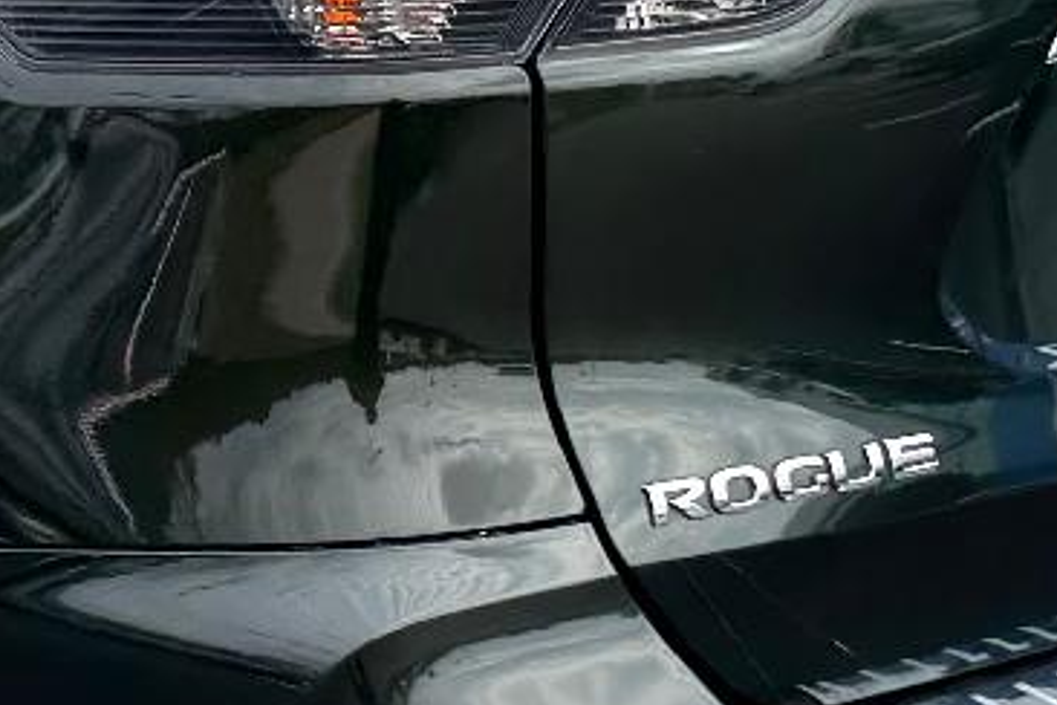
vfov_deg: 10.5
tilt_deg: -12.2
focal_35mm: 131
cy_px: 454
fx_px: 3846
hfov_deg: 15.4
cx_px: 40
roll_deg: +2.0
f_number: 1.78
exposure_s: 1/1901
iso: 100
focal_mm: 6.76
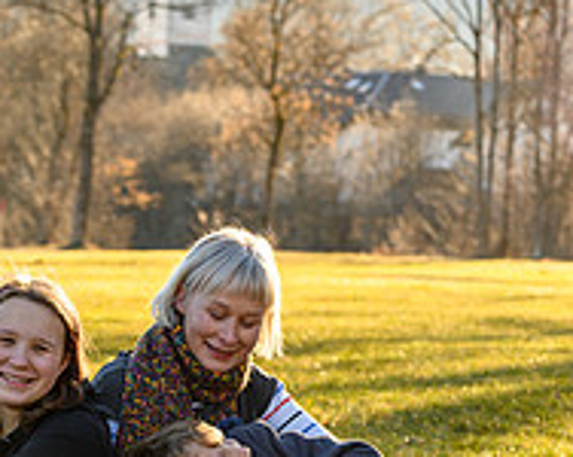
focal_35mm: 249
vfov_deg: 6.2
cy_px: 427
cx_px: 290
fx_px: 4218
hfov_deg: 7.8
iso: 100
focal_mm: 86
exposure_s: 1/125
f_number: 5.6
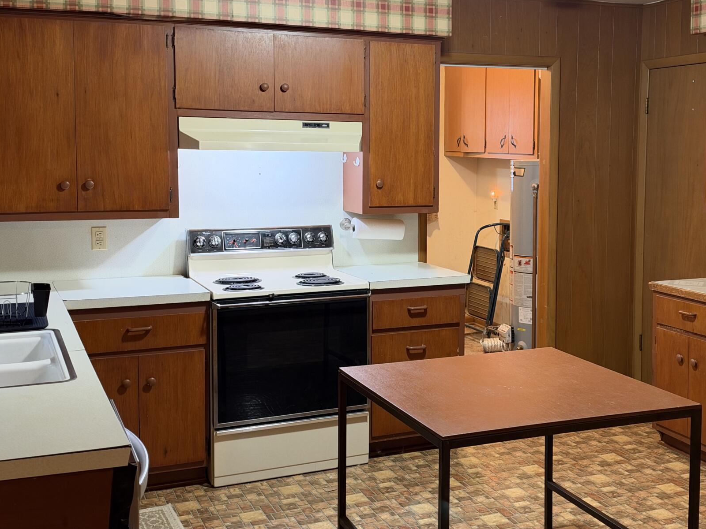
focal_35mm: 45
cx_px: 443
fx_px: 918
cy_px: 226
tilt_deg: -4.6
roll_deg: -0.1
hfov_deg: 41.8
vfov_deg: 32.1
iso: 320
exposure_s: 1/60
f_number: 1.48
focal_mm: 6.93
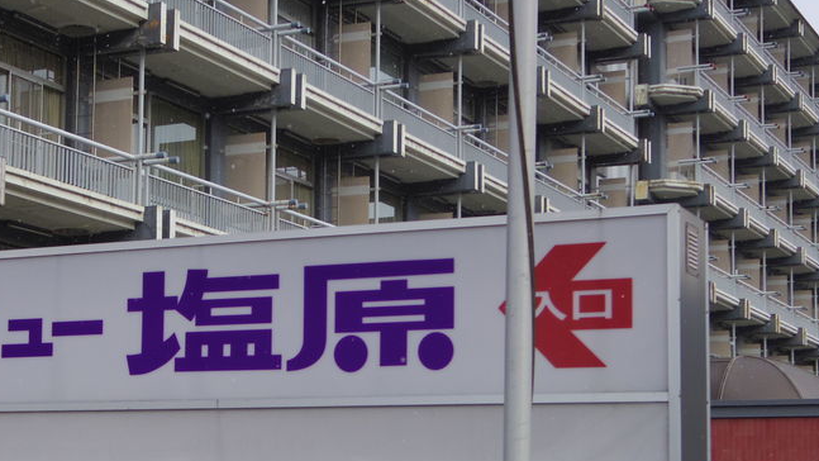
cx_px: 190
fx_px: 1759
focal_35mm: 81
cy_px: 358
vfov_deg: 14.8
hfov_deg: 25.8
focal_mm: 8.5
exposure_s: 1/640
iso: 125
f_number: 3.2
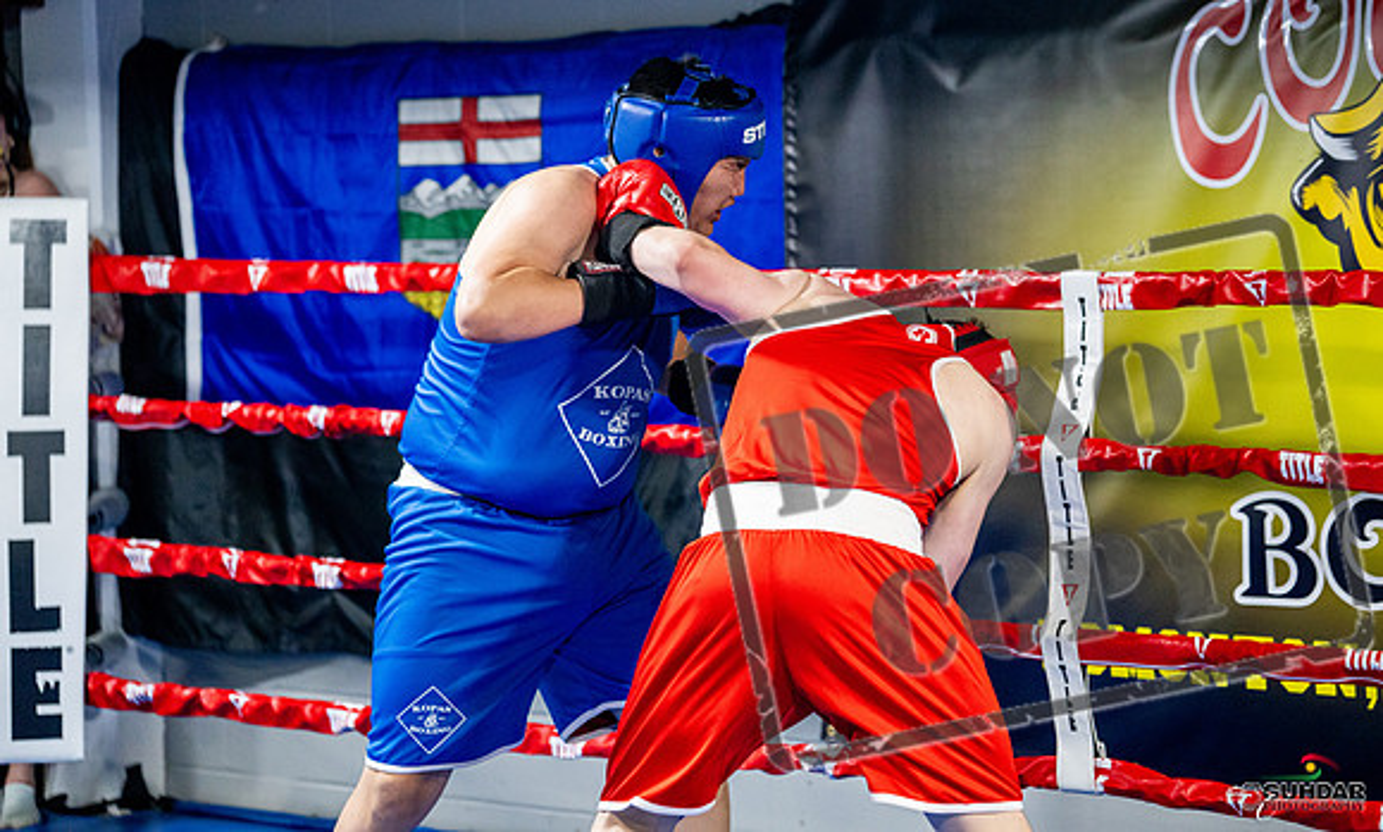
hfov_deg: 22.6
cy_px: 308
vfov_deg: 13.7
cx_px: 787
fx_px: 3453
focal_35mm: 93
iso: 4000
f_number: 2
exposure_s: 1/1000
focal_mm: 79
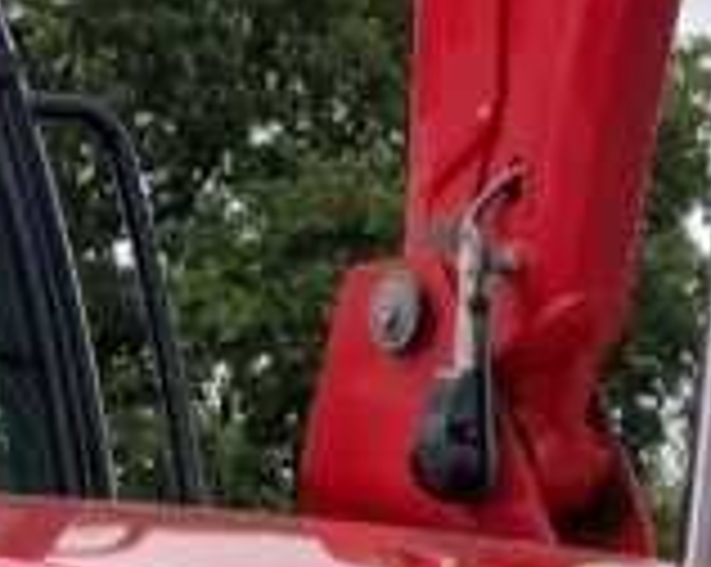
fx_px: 3867
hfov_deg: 10.5
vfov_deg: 7.9
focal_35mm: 184
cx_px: 441
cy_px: 1206
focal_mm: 3
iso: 16
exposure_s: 1/912
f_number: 1.8
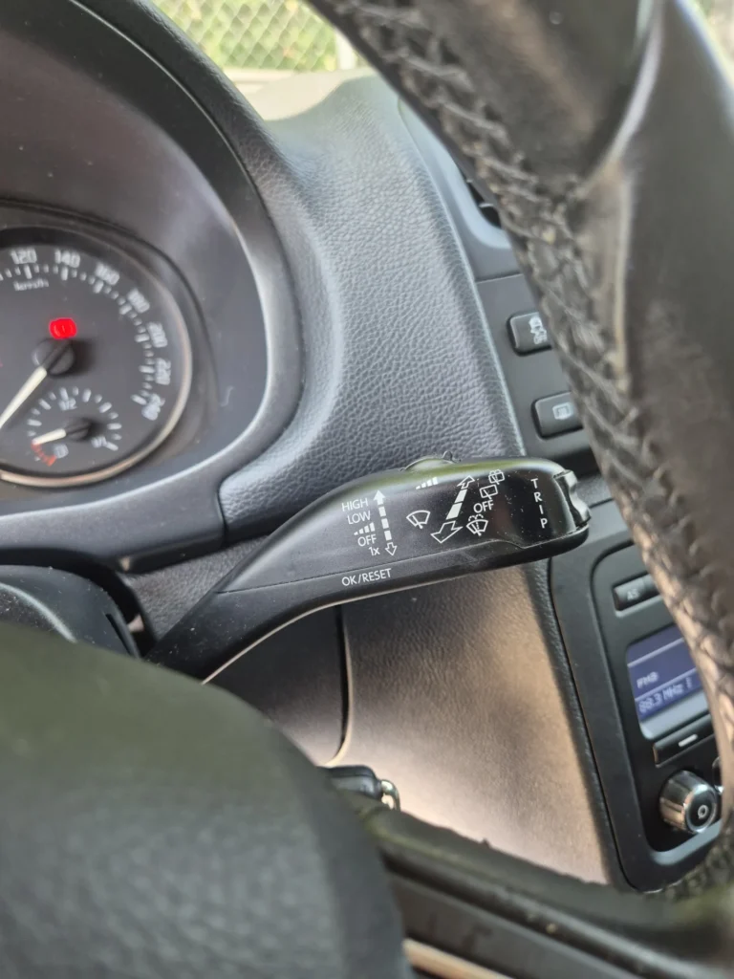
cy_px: 490
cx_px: 367
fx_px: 650
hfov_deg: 58.9
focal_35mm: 23
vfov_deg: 73.9
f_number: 1.8
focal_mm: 5.4
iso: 200
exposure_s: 1/180
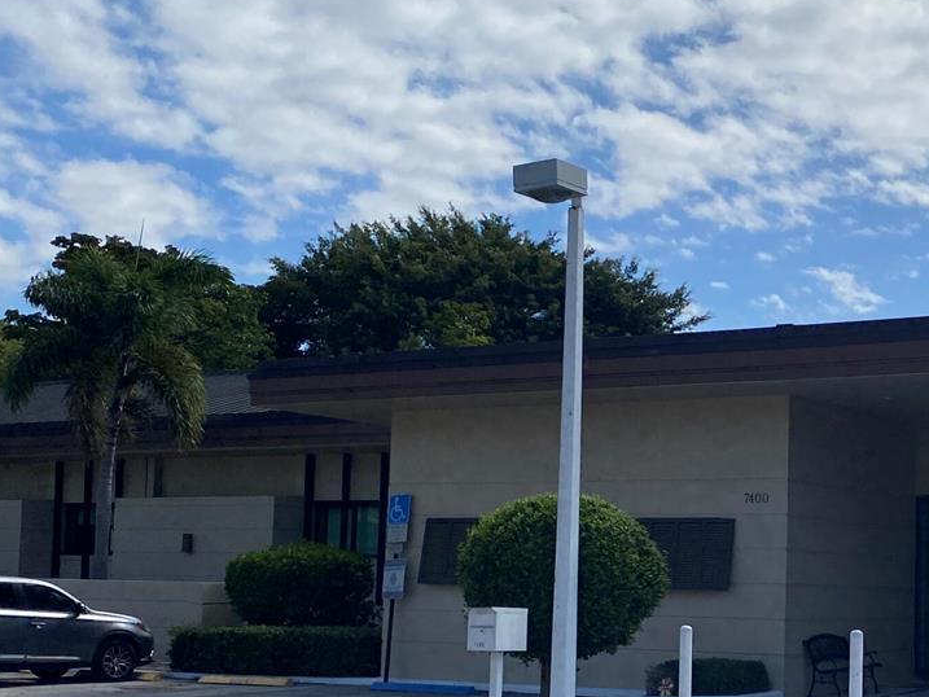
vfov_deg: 25.0
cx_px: 764
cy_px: 491
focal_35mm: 58
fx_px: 1557
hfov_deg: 32.2
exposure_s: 1/7194
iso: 32
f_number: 1.8
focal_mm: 4.25
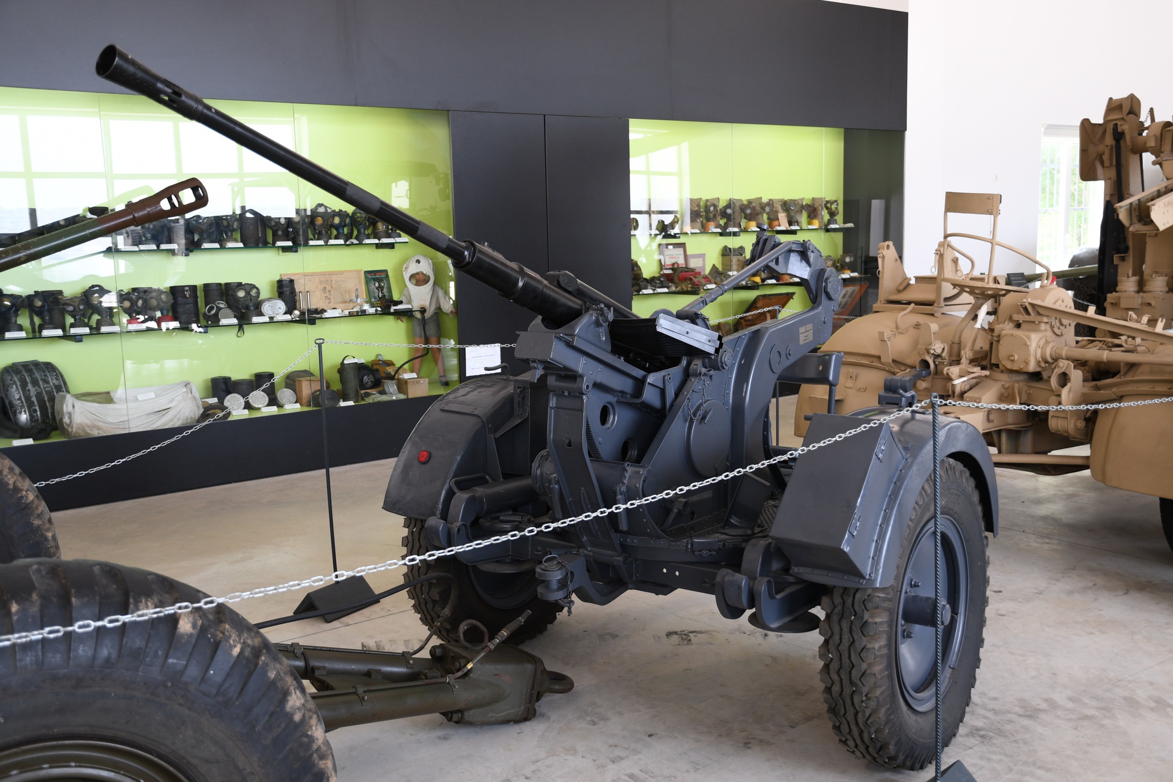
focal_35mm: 33
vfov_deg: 40.0
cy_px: 391
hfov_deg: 57.2
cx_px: 586
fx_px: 1075
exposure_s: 1/60
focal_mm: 22
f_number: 4
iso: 320
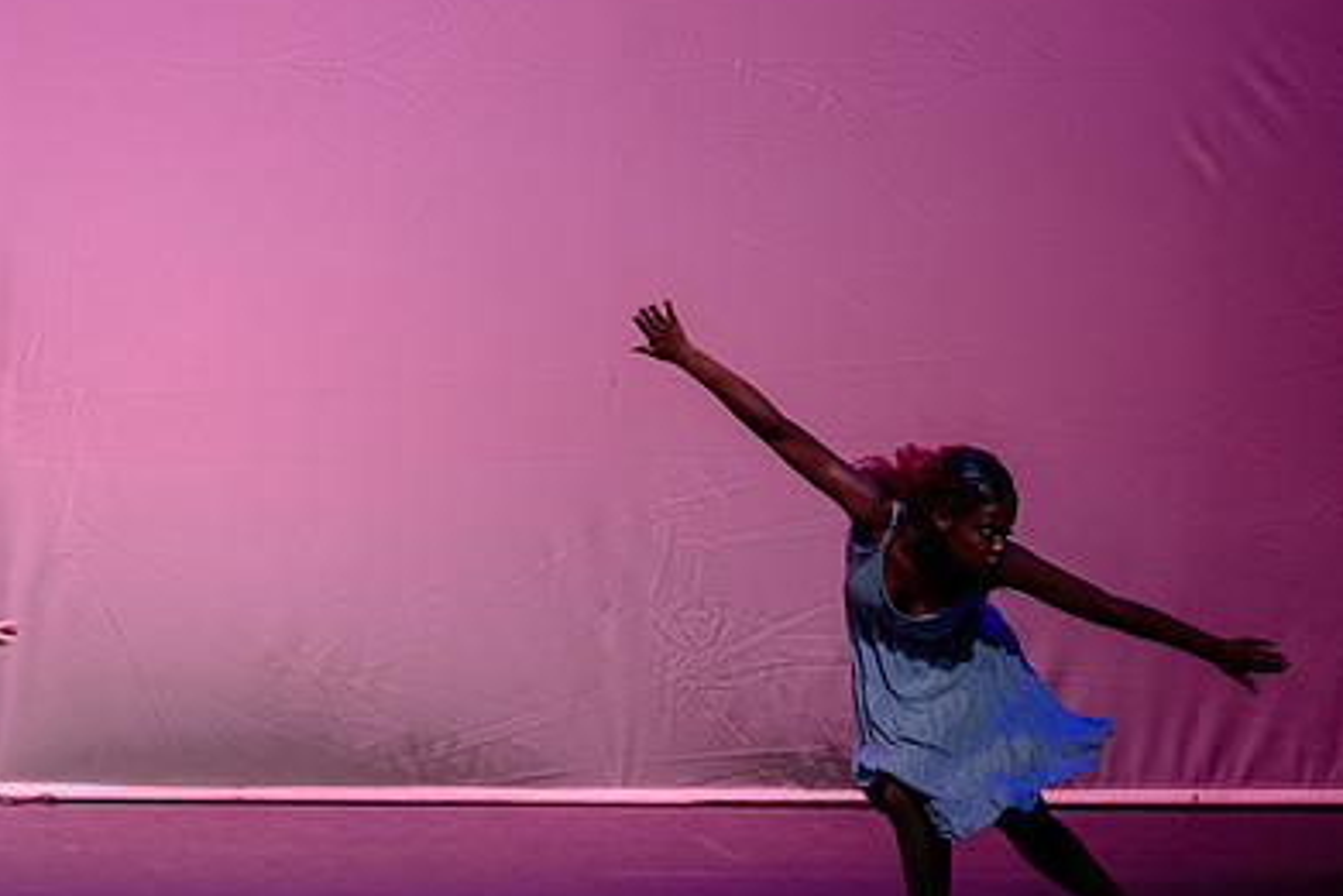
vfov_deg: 5.6
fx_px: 9180
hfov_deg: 8.4
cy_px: 566
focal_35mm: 246
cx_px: 284
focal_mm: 155
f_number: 2.8
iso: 1250
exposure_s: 1/500
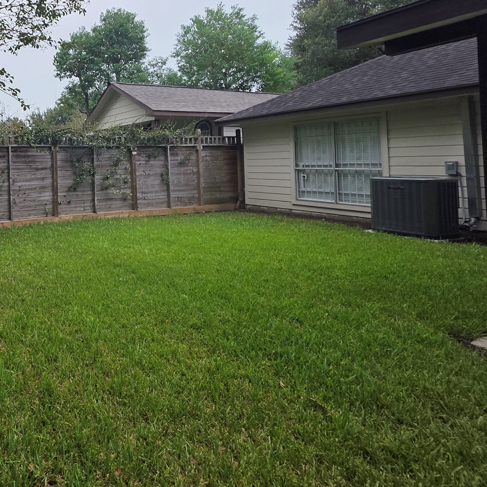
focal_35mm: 22
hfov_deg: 58.1
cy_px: 154
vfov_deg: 67.3
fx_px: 350
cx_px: 36
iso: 40
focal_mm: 2.2
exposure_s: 1/420
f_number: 1.9
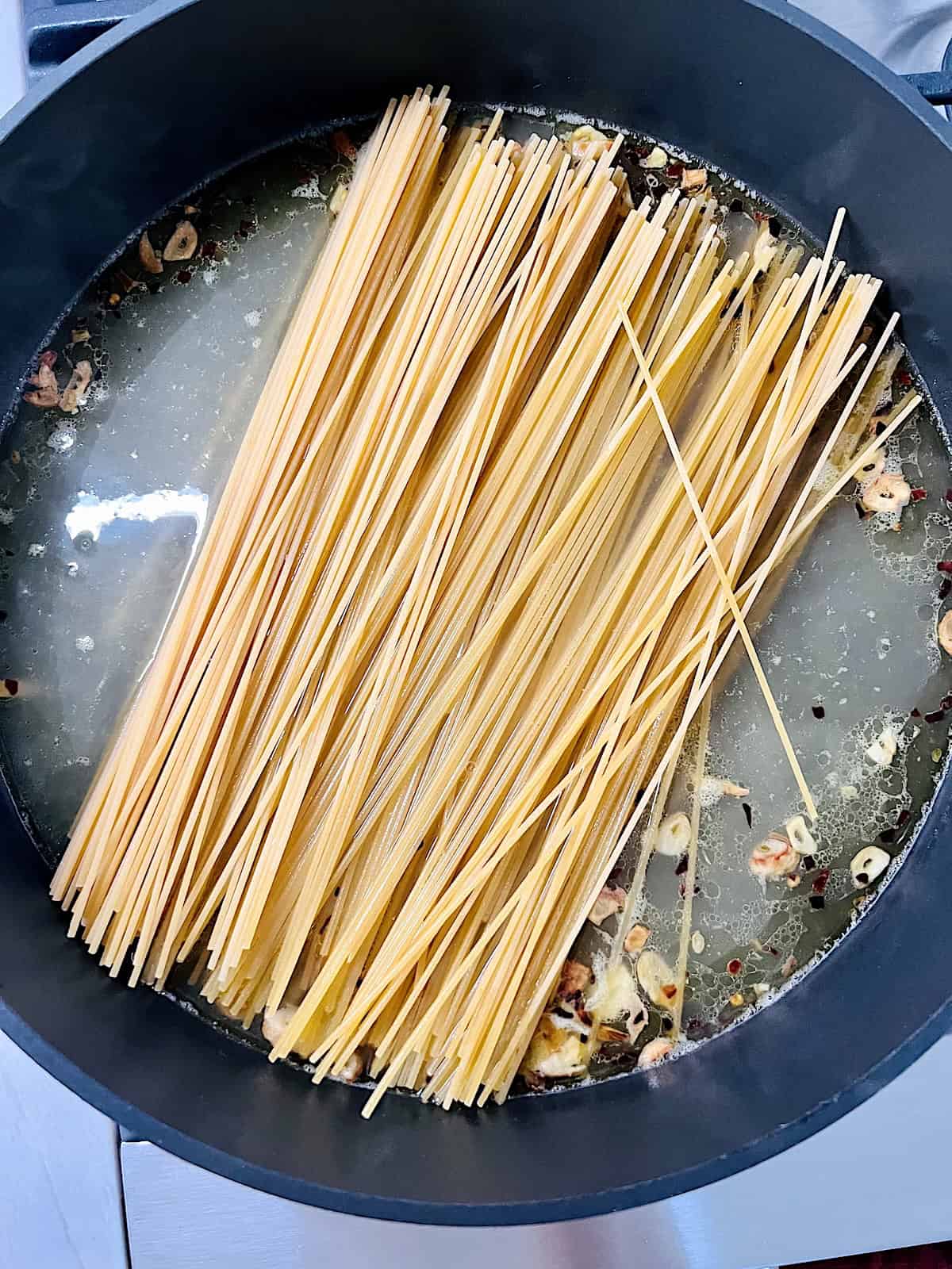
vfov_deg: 67.3
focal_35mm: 26
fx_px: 953
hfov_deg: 53.1
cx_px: 476
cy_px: 634
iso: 250
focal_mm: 5.7
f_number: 1.5
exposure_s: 1/60
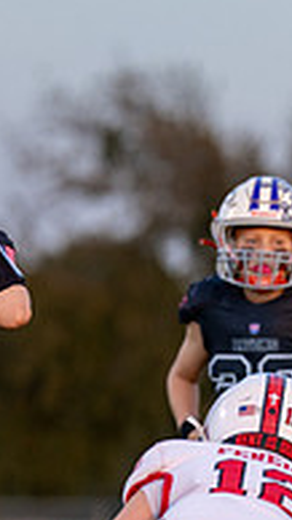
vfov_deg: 3.2
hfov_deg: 1.8
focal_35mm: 670
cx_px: 466
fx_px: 9230
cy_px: 407
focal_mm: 200
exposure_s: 1/1250
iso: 500
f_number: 2.8
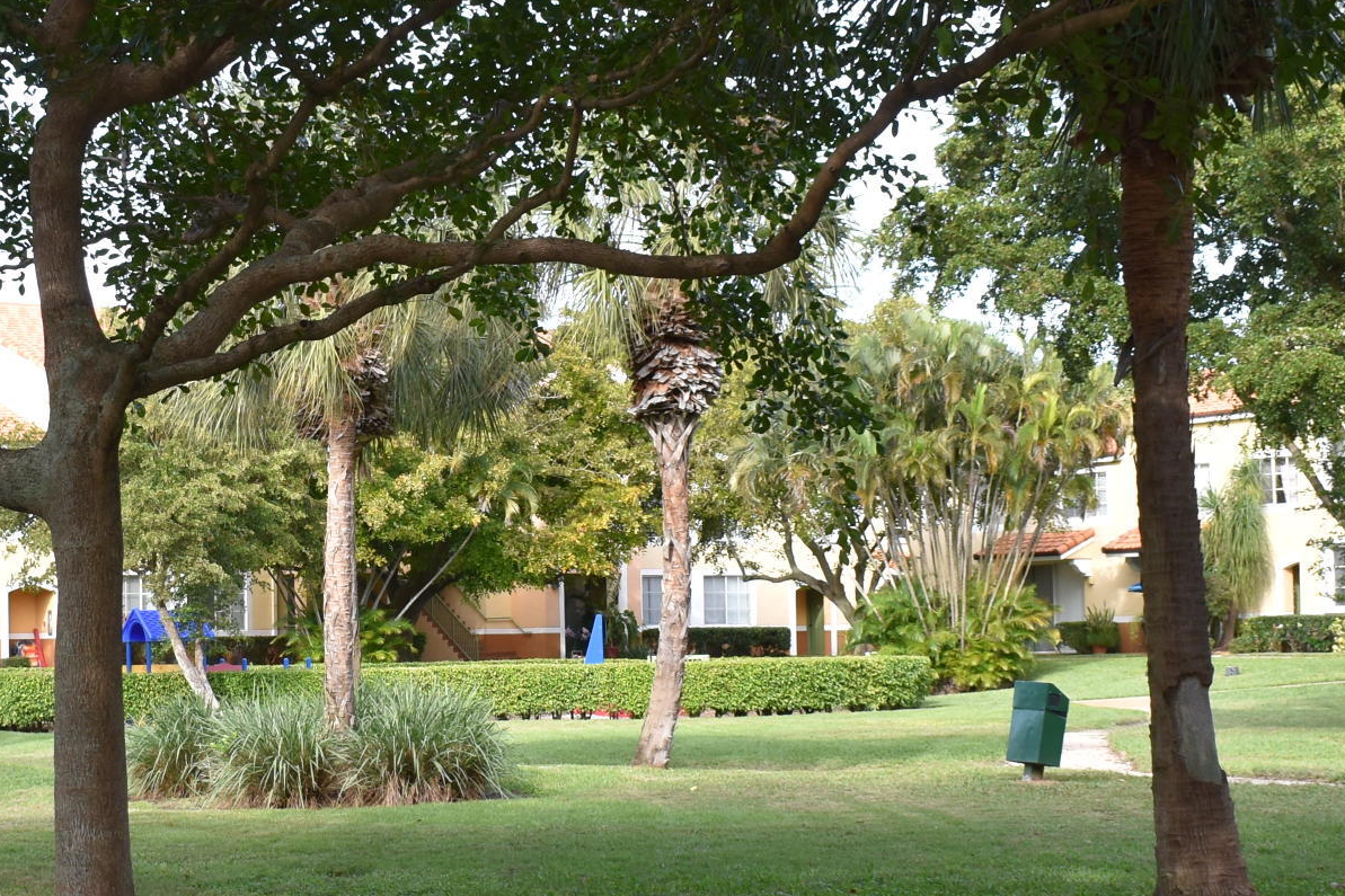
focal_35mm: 83
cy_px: 570
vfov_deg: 16.4
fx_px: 3100
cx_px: 381
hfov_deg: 24.3
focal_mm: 22
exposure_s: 1/200
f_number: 5
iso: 140
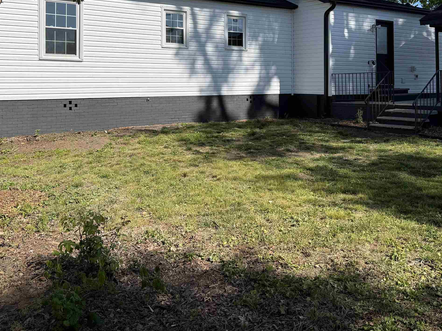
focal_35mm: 39
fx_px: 498
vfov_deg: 35.8
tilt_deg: +1.2
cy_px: 74
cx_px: 228
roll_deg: -0.1
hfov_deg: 47.9
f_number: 1.78
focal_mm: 6.76
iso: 80
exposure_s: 1/3597
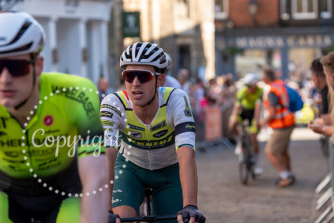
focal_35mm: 129
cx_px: 167
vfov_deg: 10.6
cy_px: 112
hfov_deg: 15.9
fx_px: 1197
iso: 640
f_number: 4
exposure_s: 1/1000
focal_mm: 129
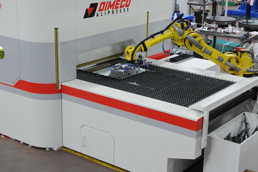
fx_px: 333
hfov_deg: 42.4
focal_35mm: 46
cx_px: 129
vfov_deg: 28.9
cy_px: 86
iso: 400
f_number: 9
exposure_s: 1/4
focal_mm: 31
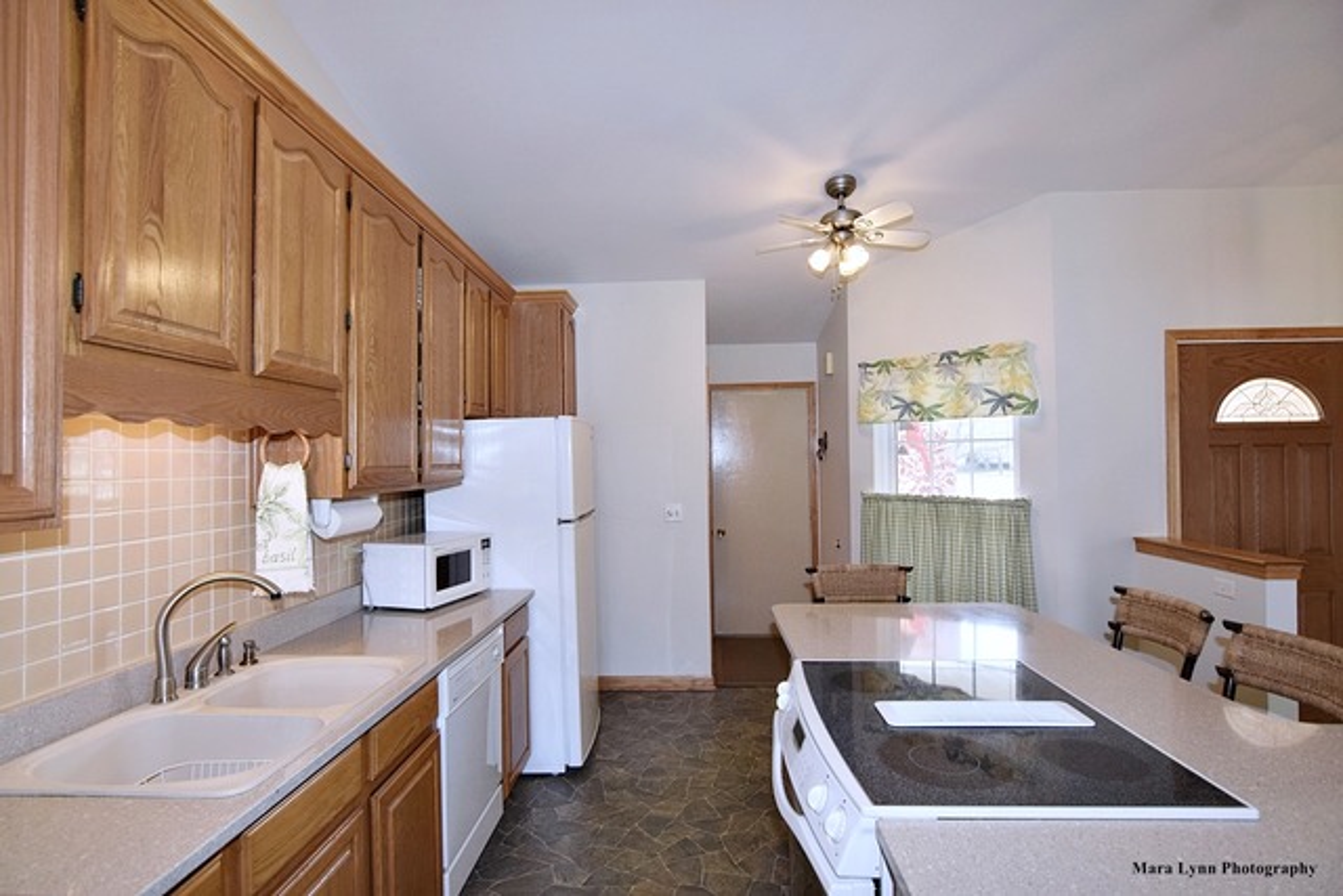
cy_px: 448
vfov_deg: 72.1
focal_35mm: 16
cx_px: 672
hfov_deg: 95.0
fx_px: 616
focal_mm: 11
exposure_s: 1/125
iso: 720
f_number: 5.6
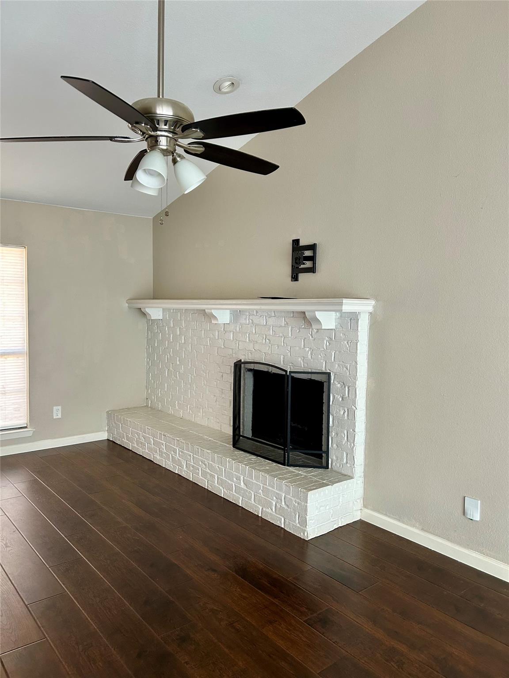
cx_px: 254
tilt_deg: +0.9
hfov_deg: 53.1
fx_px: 510
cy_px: 339
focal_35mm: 26
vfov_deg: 67.3
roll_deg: -1.1
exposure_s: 1/60
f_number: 1.5
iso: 125
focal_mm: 5.7
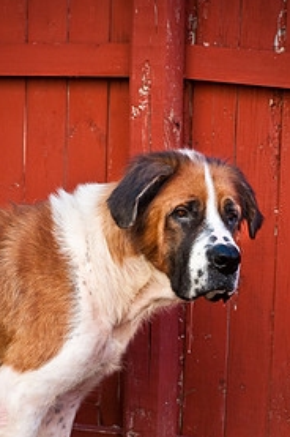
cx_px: 119
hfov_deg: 11.2
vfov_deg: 16.7
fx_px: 1478
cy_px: 336
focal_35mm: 122
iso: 200
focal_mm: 50
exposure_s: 1/125
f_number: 5.6
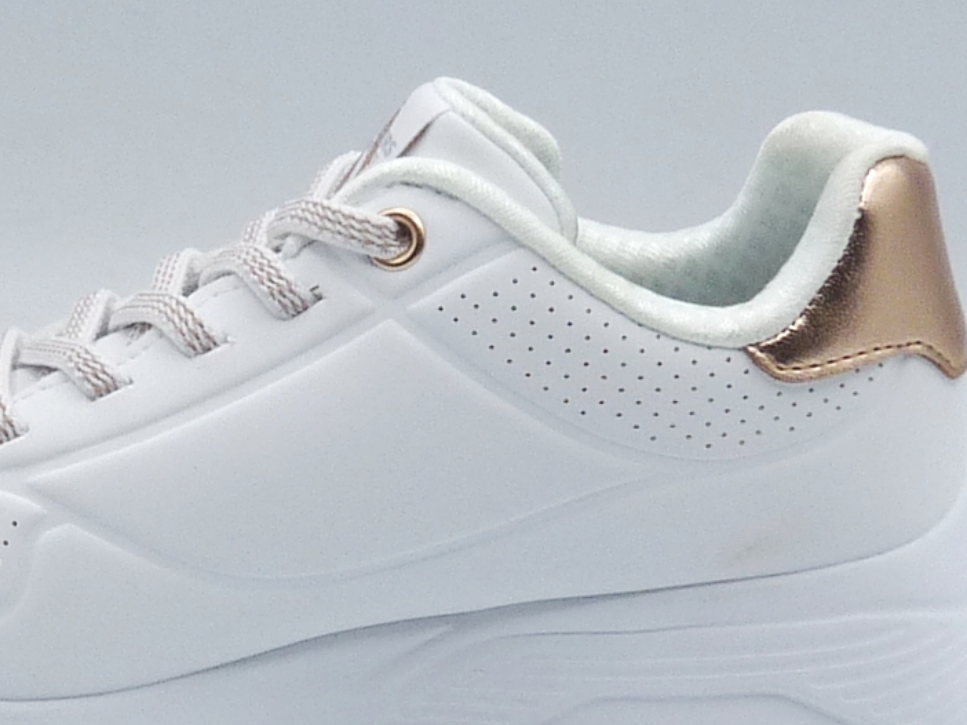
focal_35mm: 114
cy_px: 529
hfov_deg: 17.2
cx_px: 271
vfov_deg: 12.9
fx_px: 3184
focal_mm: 4.9
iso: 100
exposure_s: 1/200
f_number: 5.6
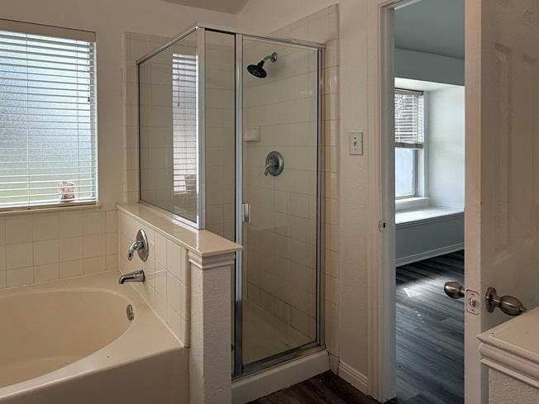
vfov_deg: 60.3
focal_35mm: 22
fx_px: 343
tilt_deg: -1.8
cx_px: 172
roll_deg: +0.2
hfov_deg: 73.6
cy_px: 152
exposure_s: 1/436
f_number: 2.2
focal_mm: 2.22
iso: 64
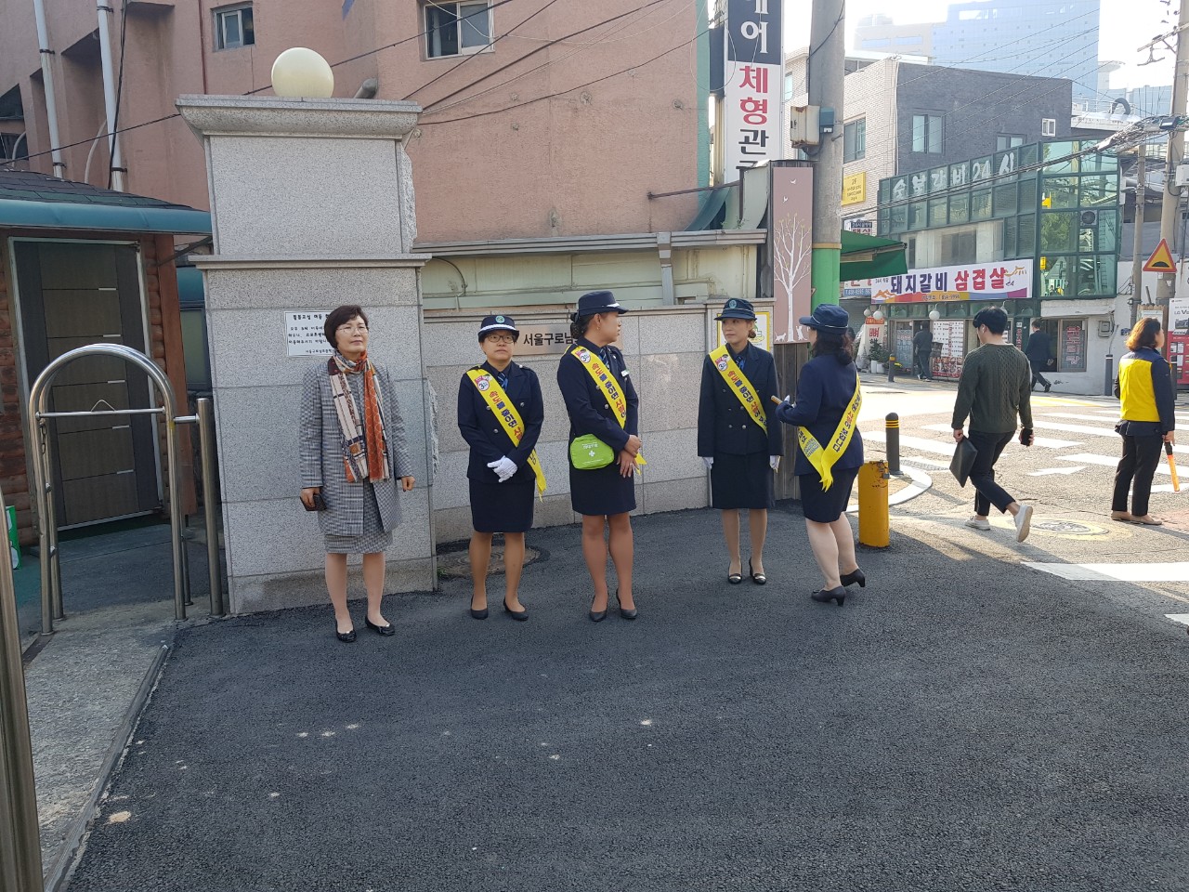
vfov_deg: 53.1
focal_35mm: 26
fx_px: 893
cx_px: 594
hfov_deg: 67.3
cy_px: 446
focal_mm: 4.3
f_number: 1.7
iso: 40
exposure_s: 1/357
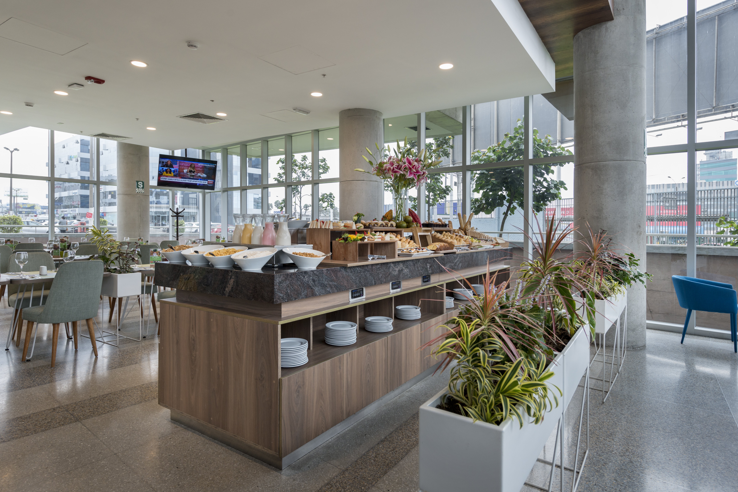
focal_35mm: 20
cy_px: 246
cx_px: 369
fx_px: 410
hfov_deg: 84.0
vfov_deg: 62.0
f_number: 7.1
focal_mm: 20
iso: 500
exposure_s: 1/100
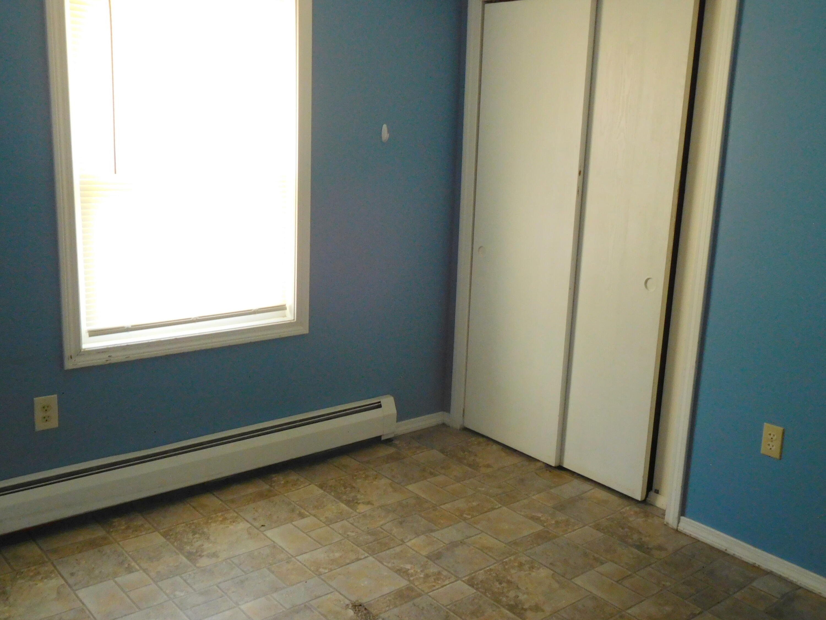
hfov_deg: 56.8
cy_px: 310
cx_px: 413
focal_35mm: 32
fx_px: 764
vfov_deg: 44.2
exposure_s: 1/30
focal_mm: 5.7
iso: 360
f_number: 3.6
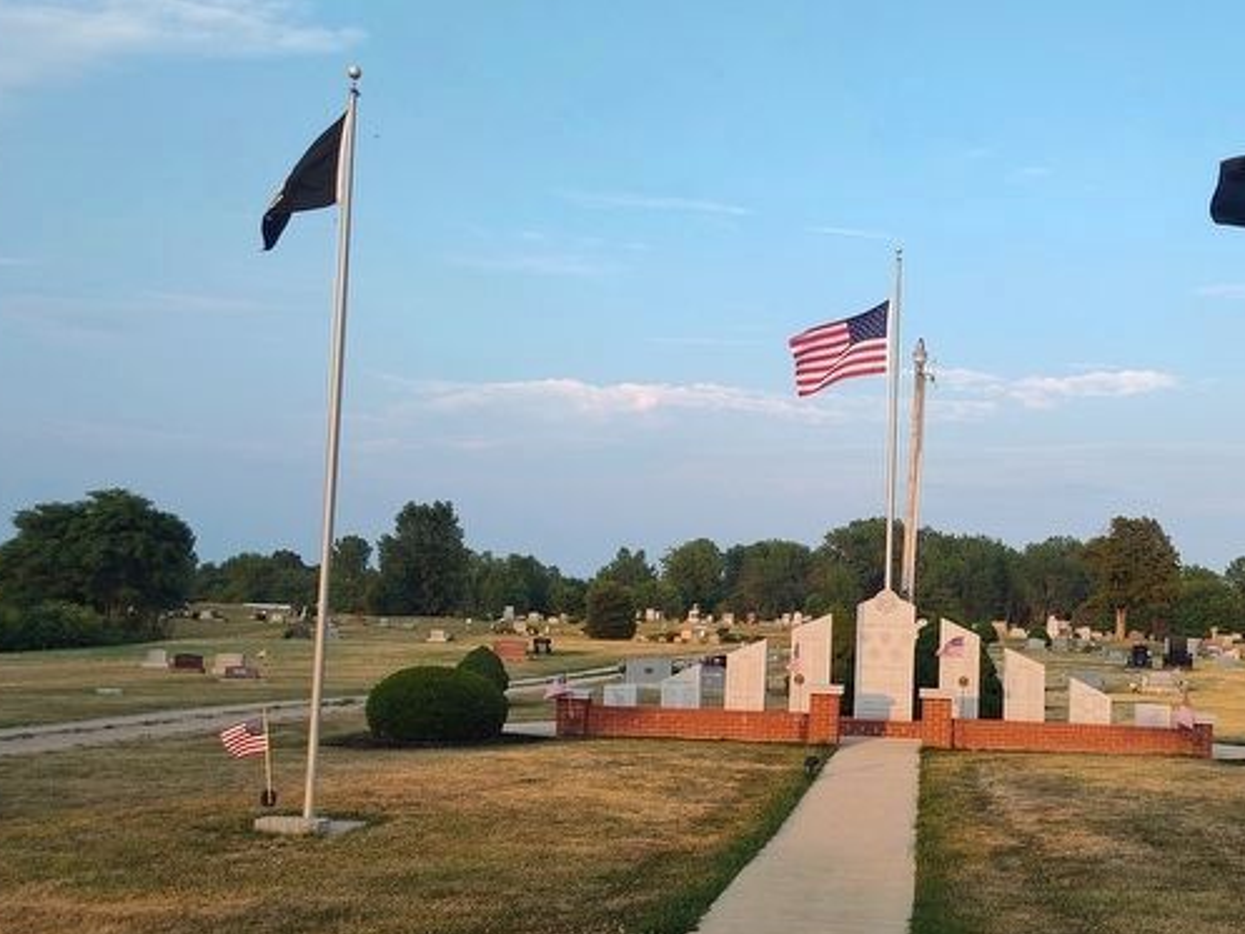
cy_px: 548
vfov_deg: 38.6
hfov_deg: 49.1
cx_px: 844
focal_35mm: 37
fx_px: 1331
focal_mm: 5.56
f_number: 1.8
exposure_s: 1/329
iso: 100
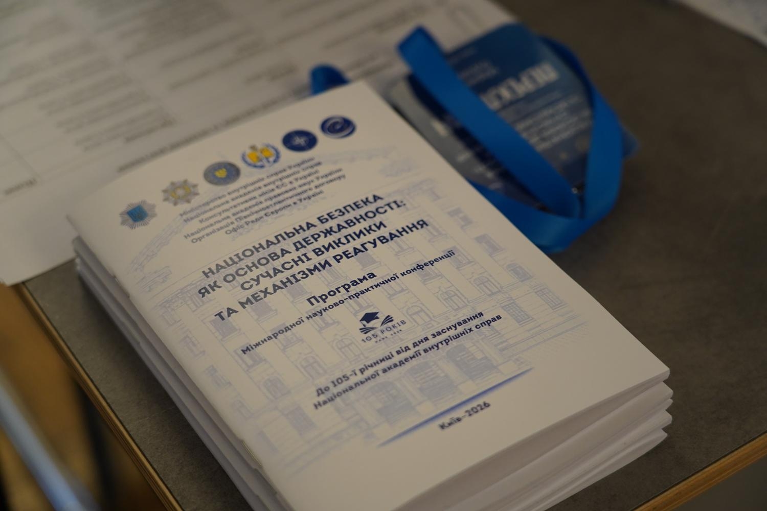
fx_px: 1449
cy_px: 256
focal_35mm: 68
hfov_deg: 29.7
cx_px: 384
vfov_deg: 20.0
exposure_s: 1/160
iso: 1600
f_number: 4
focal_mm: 68
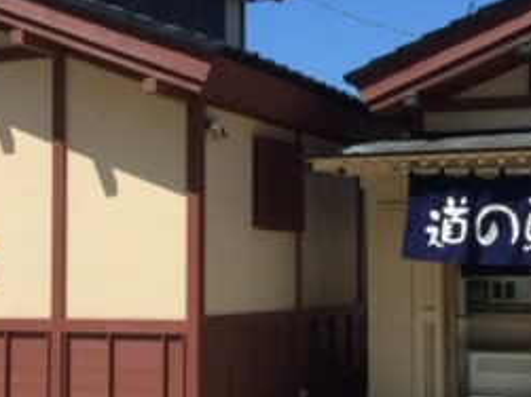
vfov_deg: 19.9
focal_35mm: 74
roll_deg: -1.0
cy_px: 230
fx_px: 1135
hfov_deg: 26.3
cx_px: 309
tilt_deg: +4.3
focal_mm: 4.15
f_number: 2.2
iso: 32
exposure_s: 1/2326
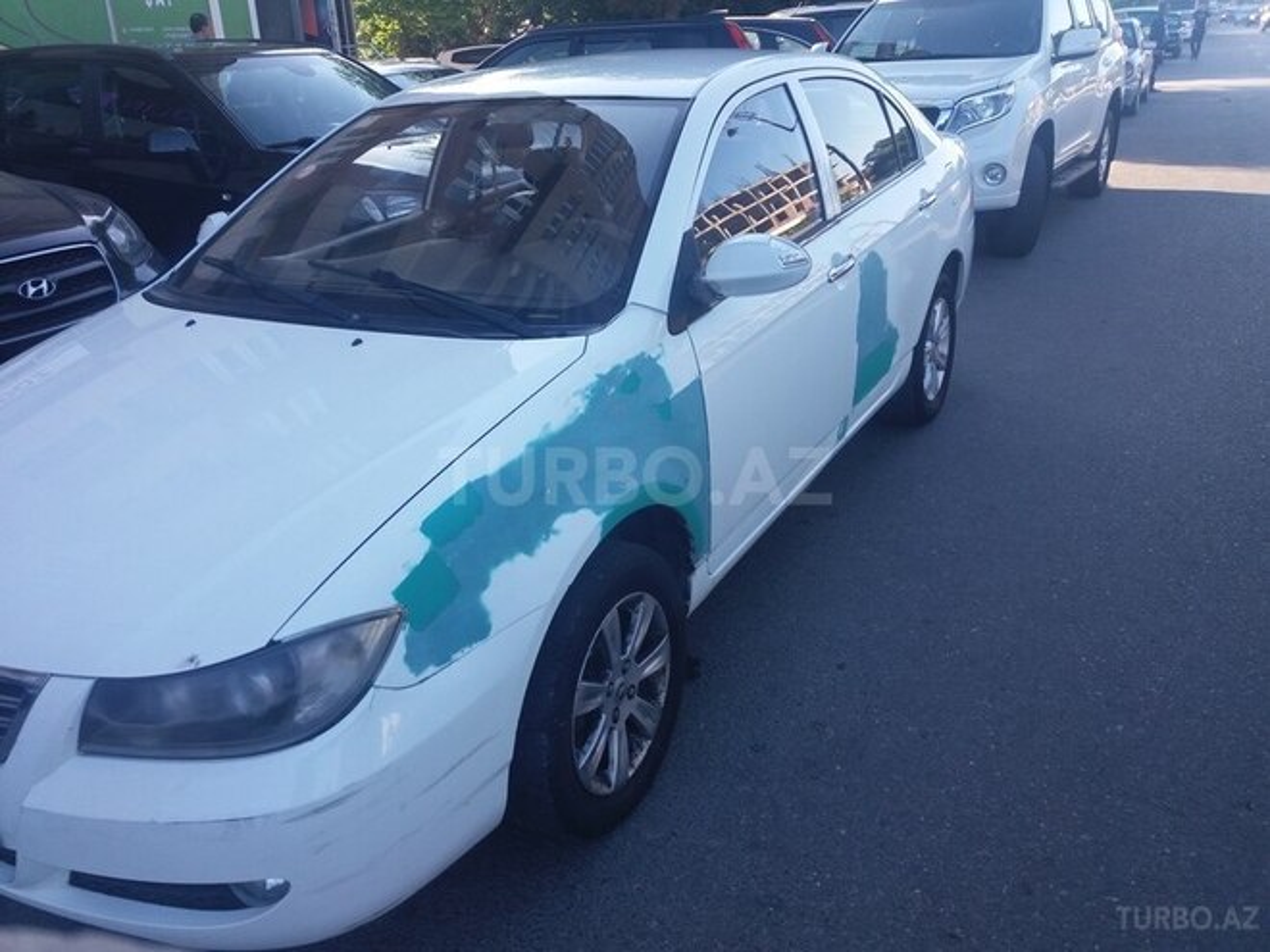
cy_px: 476
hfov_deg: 63.4
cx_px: 635
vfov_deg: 49.7
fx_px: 1027
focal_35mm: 28
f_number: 1.9
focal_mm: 3.7
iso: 64
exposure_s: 1/286
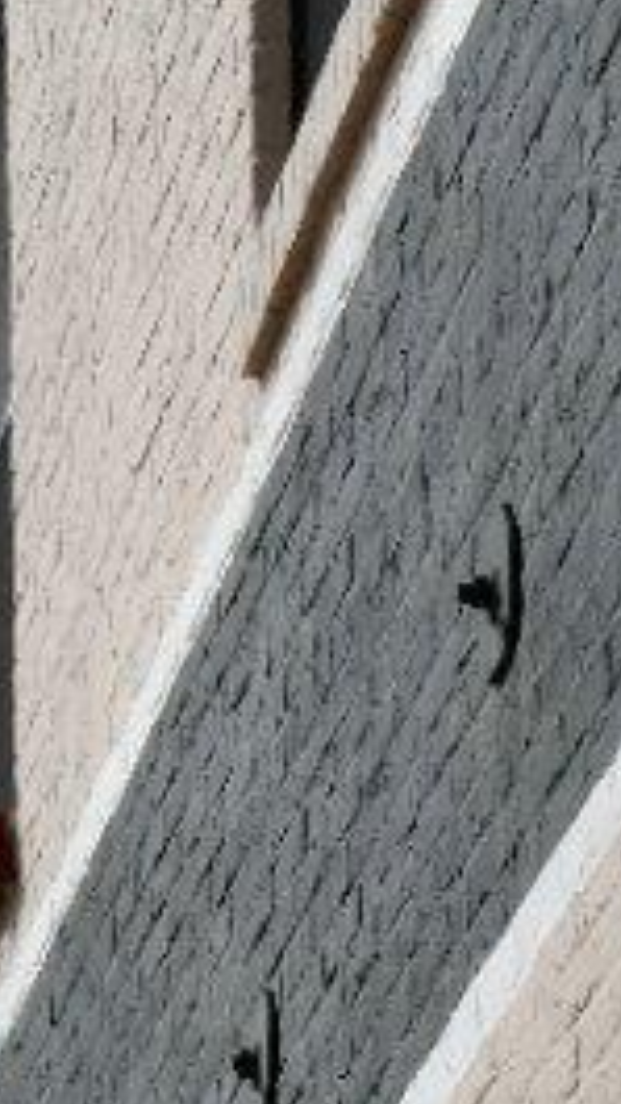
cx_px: 554
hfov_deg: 4.0
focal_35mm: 304
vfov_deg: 6.8
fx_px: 8902
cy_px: 2420
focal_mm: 50
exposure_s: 1/1600
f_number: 10
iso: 640
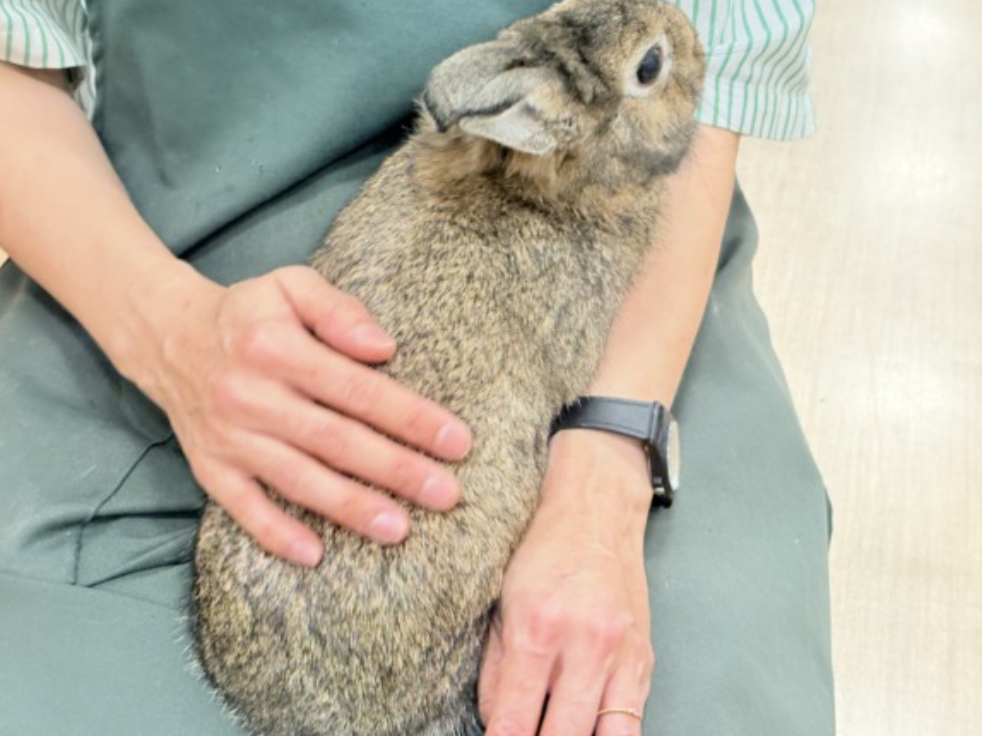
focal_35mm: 58
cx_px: 457
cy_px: 353
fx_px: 1645
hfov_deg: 33.2
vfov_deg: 25.2
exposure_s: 1/50
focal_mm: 5.96
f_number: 1.6
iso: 125
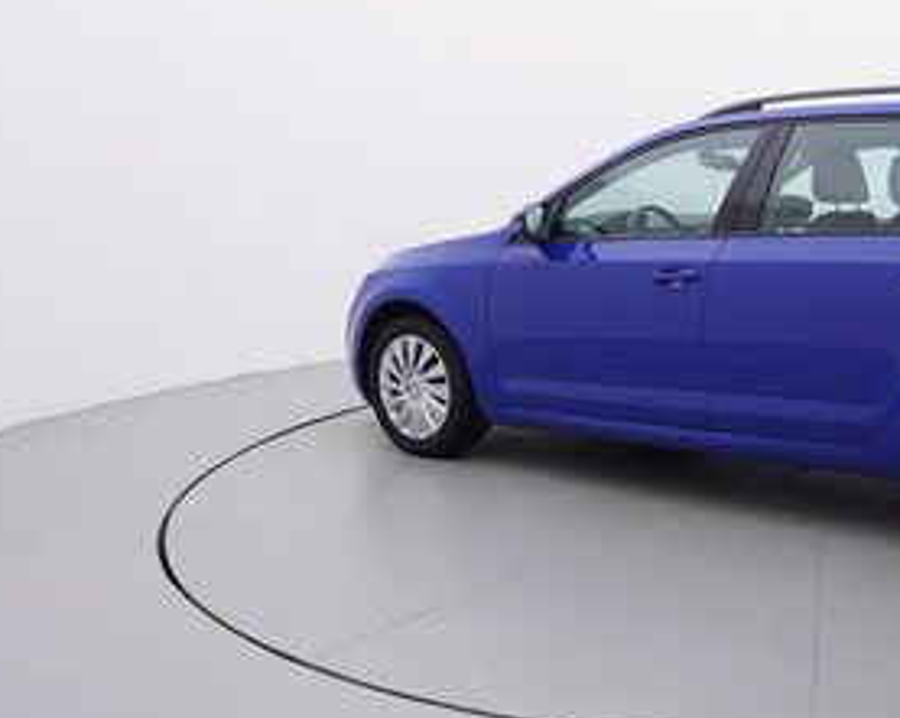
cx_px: 791
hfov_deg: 40.9
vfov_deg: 35.7
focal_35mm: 42
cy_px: 346
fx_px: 1116
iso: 200
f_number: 5
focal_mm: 15
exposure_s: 1/80
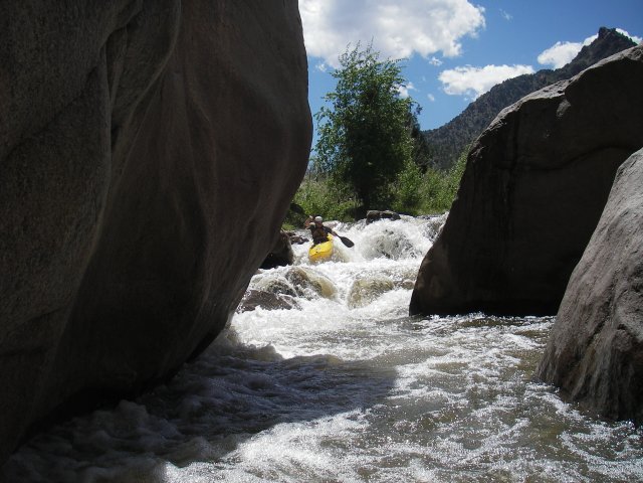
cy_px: 242
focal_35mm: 38
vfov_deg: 37.7
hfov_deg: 49.0
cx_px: 322
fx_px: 706
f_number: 3.3
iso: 50
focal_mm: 6.3
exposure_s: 1/800
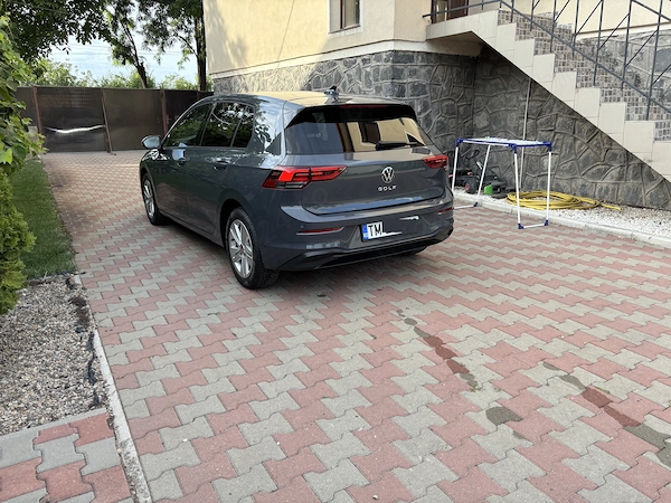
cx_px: 336
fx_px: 504
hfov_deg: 67.3
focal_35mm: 26
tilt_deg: -14.8
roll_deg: +0.2
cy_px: 252
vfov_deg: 53.1
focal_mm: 5.96
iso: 50
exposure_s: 1/454
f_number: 1.6
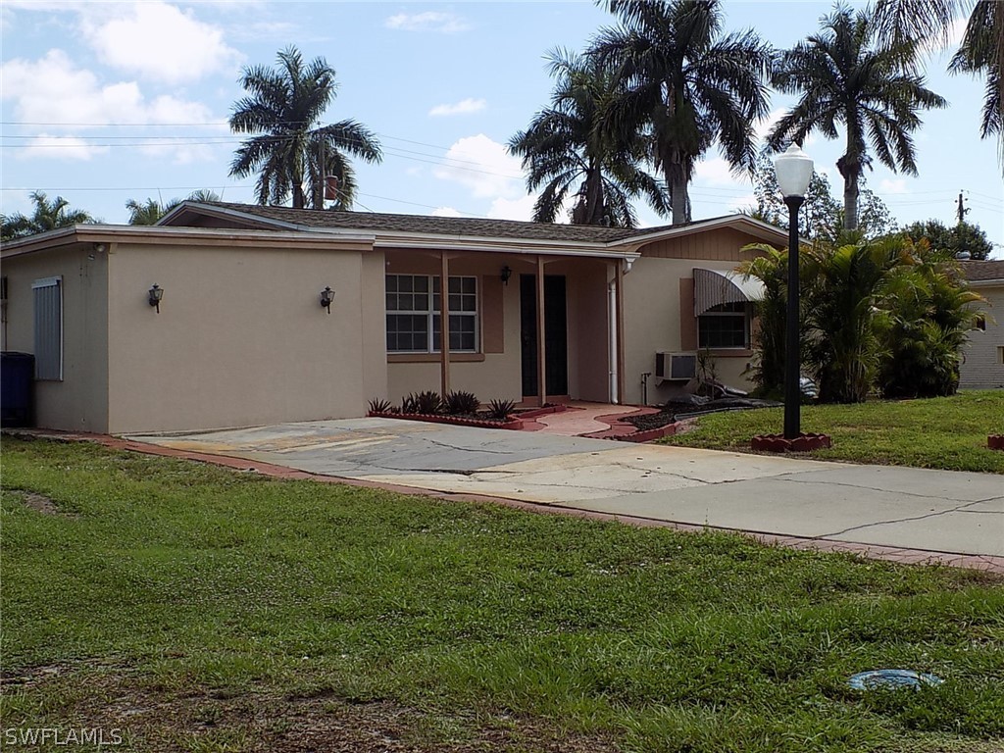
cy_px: 376
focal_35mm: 46
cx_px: 502
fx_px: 1334
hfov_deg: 41.2
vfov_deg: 31.5
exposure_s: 1/640
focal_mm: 8.1
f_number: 3.7
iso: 80
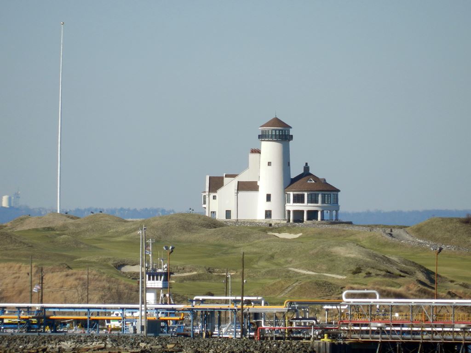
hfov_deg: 2.4
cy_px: 176
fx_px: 11021
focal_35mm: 810
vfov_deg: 1.8
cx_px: 236
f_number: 5.7
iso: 160
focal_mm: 144
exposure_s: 1/800
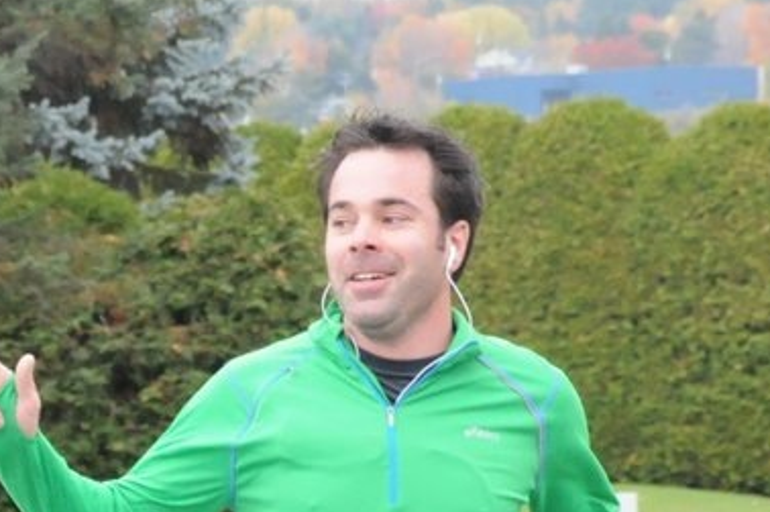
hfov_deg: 4.8
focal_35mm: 426
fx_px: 9107
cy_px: 506
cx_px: -79
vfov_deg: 3.2
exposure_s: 1/320
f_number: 11
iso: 2500
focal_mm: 105
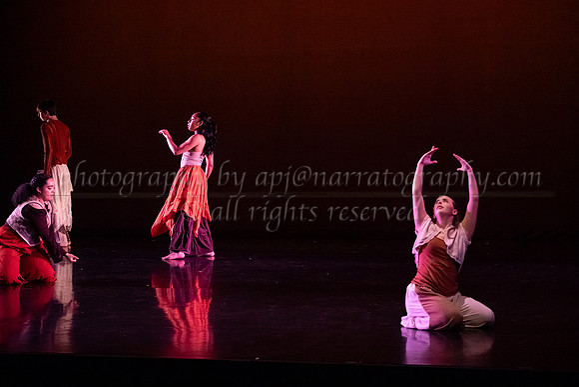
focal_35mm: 83
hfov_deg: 24.3
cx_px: 322
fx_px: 1343
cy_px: 172
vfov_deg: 16.4
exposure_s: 1/400
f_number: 4
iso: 4000
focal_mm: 75
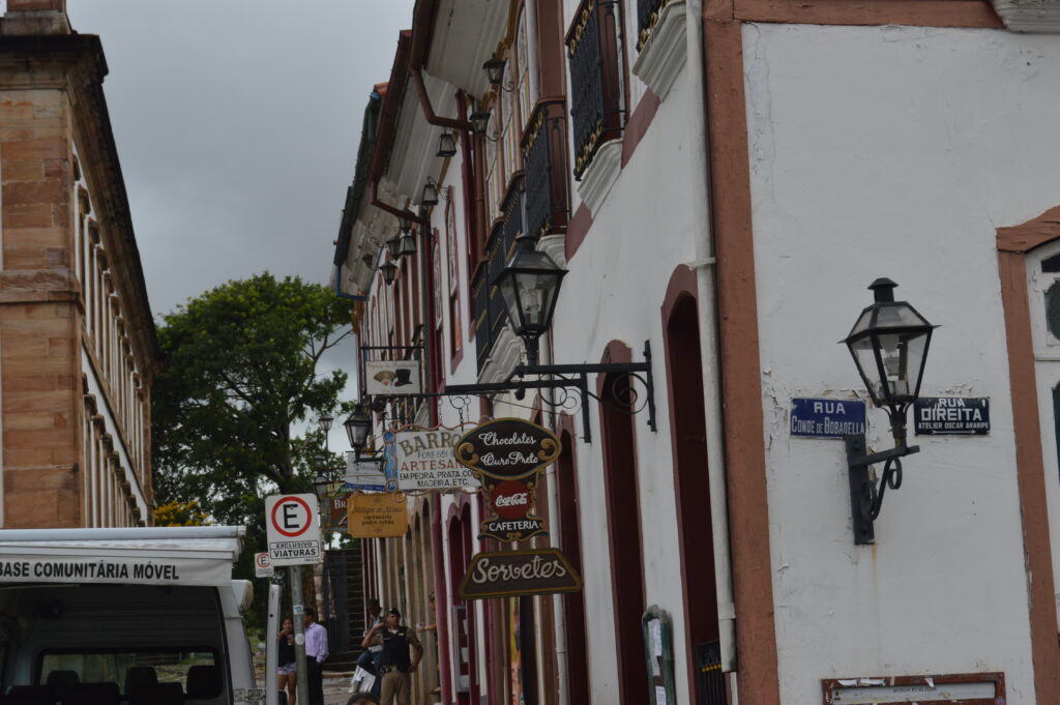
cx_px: 530
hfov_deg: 24.6
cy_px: 352
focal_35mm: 82
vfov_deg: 16.5
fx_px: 2427
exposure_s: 1/160
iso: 100
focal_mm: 55
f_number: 10
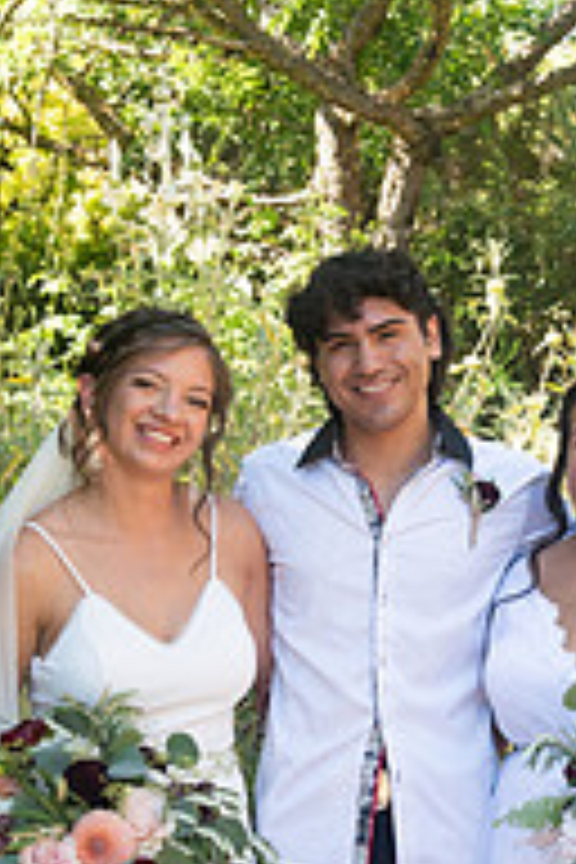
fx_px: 2136
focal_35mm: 89
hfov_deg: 15.3
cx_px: 432
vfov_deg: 22.7
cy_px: 621
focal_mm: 38
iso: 640
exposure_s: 1/500
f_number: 4.5
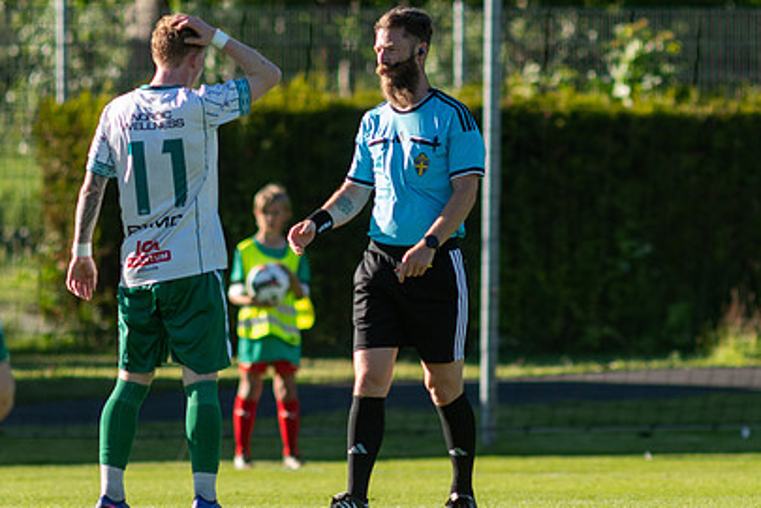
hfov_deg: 2.4
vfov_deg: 1.6
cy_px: 268
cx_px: 451
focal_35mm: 872
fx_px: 18432
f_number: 3.2
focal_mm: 300
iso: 250
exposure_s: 1/1600
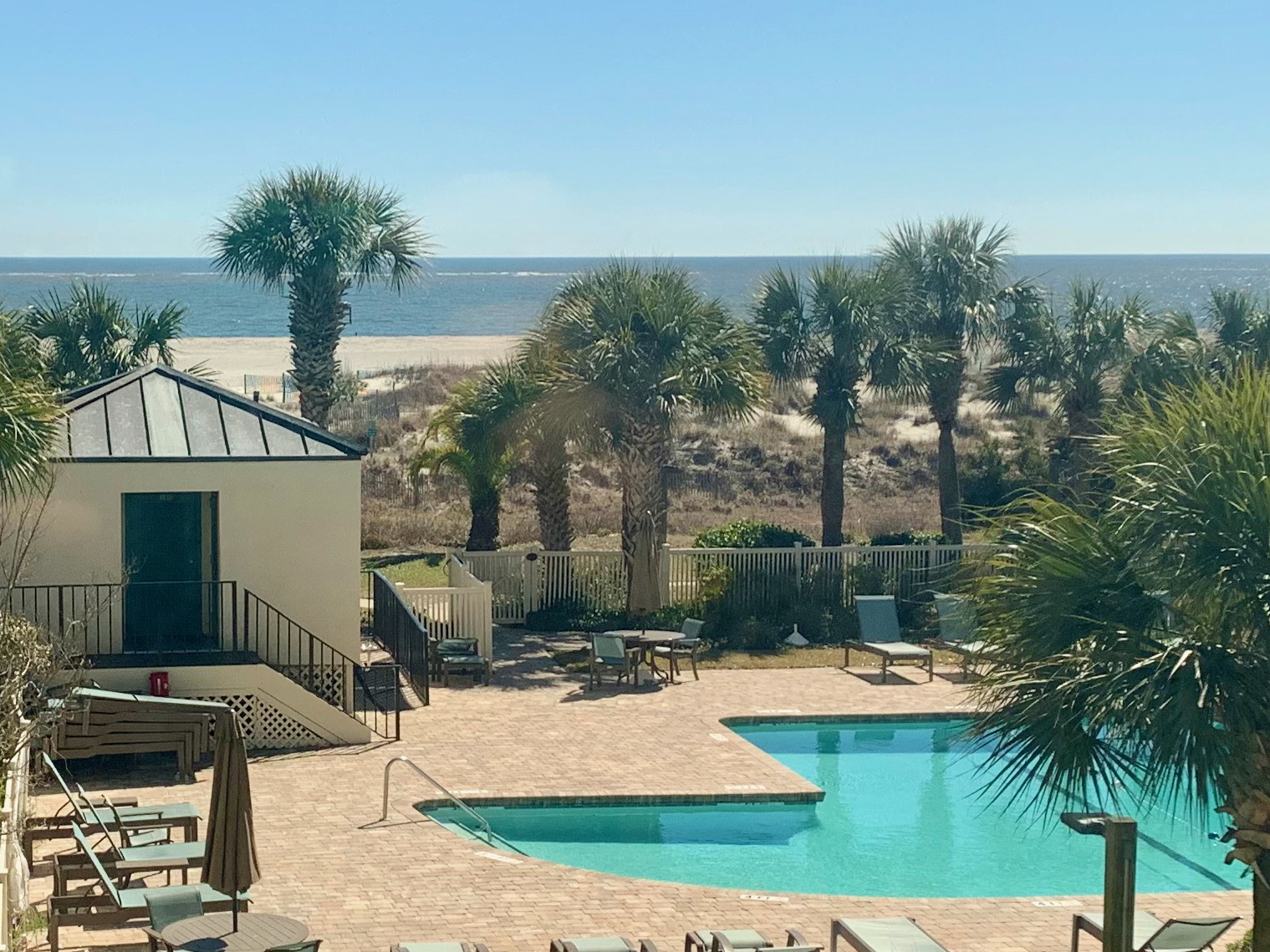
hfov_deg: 27.9
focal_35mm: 69
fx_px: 2531
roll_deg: -0.5
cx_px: 352
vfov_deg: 21.3
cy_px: 563
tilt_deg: -5.7
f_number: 1.8
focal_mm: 4.25
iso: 25
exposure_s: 1/1266
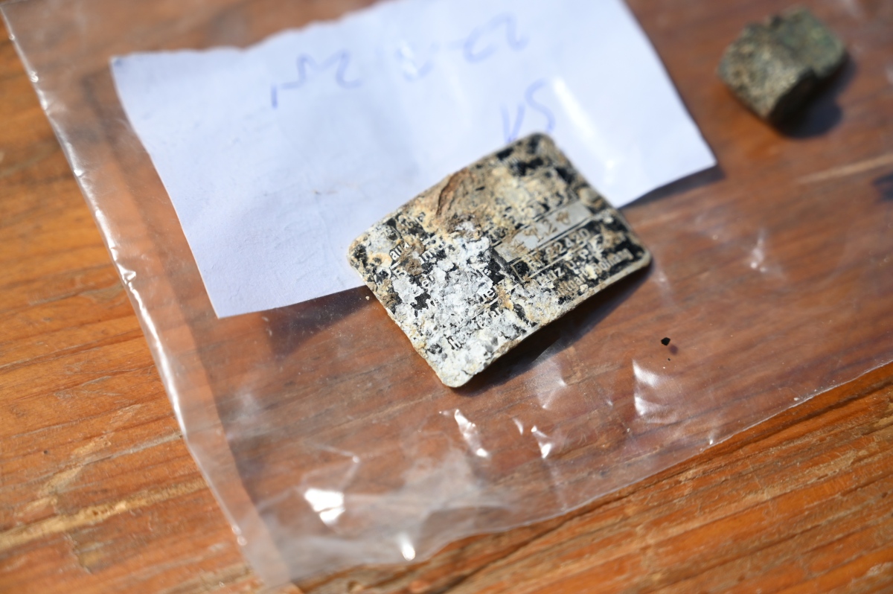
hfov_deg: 28.9
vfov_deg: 19.4
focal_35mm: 70
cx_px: 446
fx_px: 1735
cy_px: 297
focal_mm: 70
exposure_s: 1/2500
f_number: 4
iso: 125
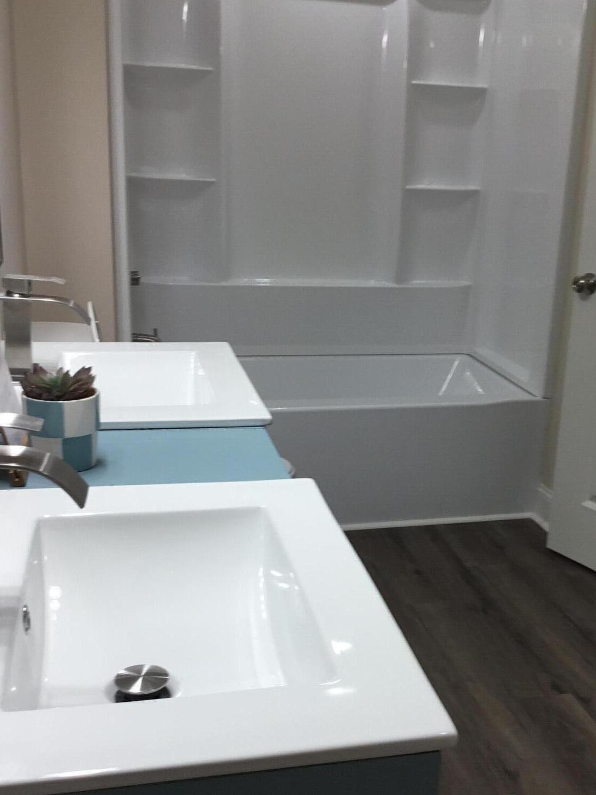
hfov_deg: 34.1
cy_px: 449
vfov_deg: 44.7
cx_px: 382
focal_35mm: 42
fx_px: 964
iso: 25
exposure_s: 1/60
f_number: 2.4
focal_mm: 3.3
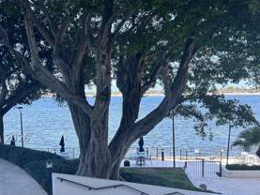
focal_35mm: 45
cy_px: 138
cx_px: 115
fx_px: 338
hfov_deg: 42.0
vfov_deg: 31.8
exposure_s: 1/840
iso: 50
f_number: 1.5
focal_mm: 5.7
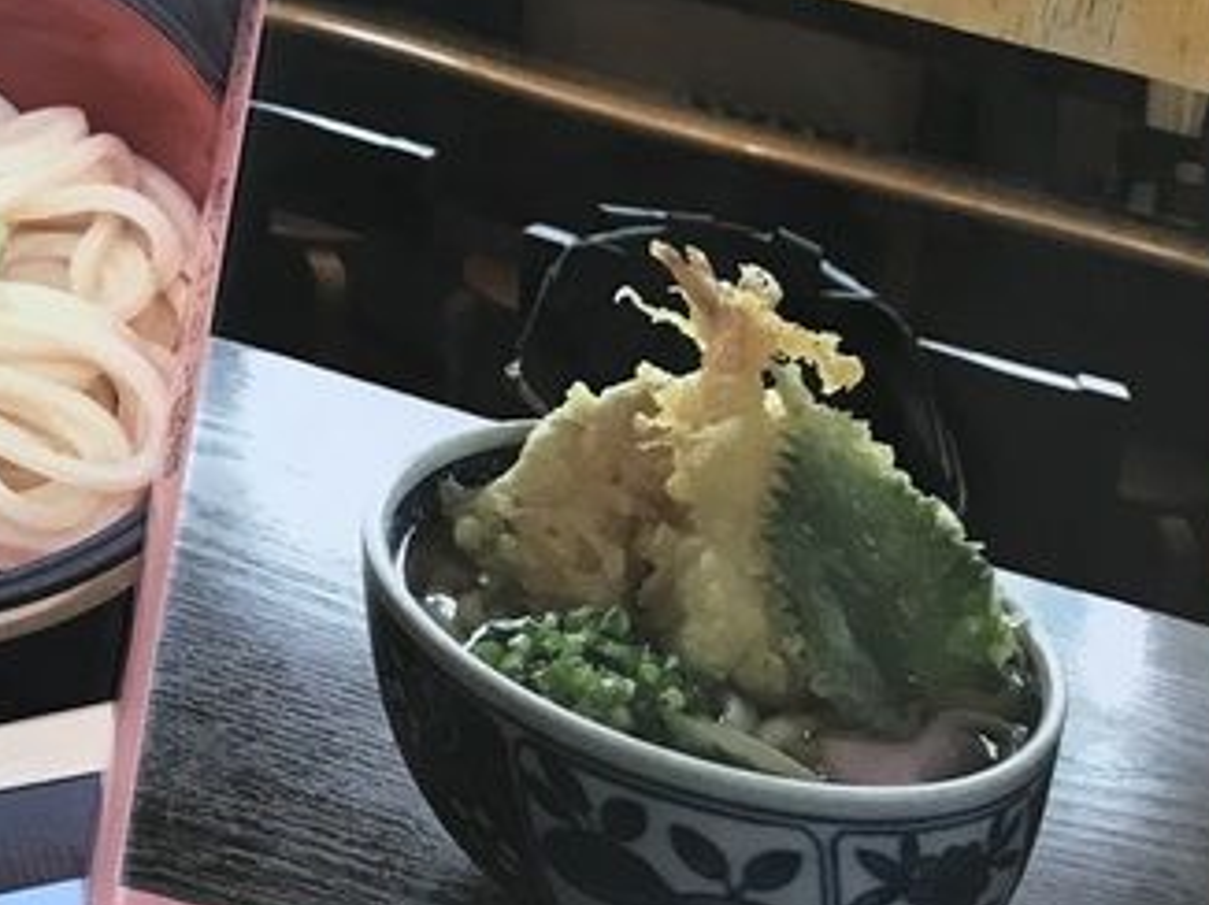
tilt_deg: -72.7
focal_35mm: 70
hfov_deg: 26.0
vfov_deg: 20.8
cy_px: 703
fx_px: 2443
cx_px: -72
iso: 40
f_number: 1.8
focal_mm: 3.99
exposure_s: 1/30
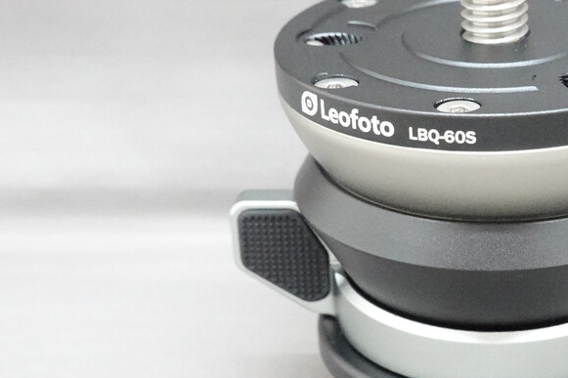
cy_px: 205
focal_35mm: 93
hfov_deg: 21.3
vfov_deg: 14.7
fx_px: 1467
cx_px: 541
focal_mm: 16.54
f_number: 5.6
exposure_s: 1/50
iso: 5000
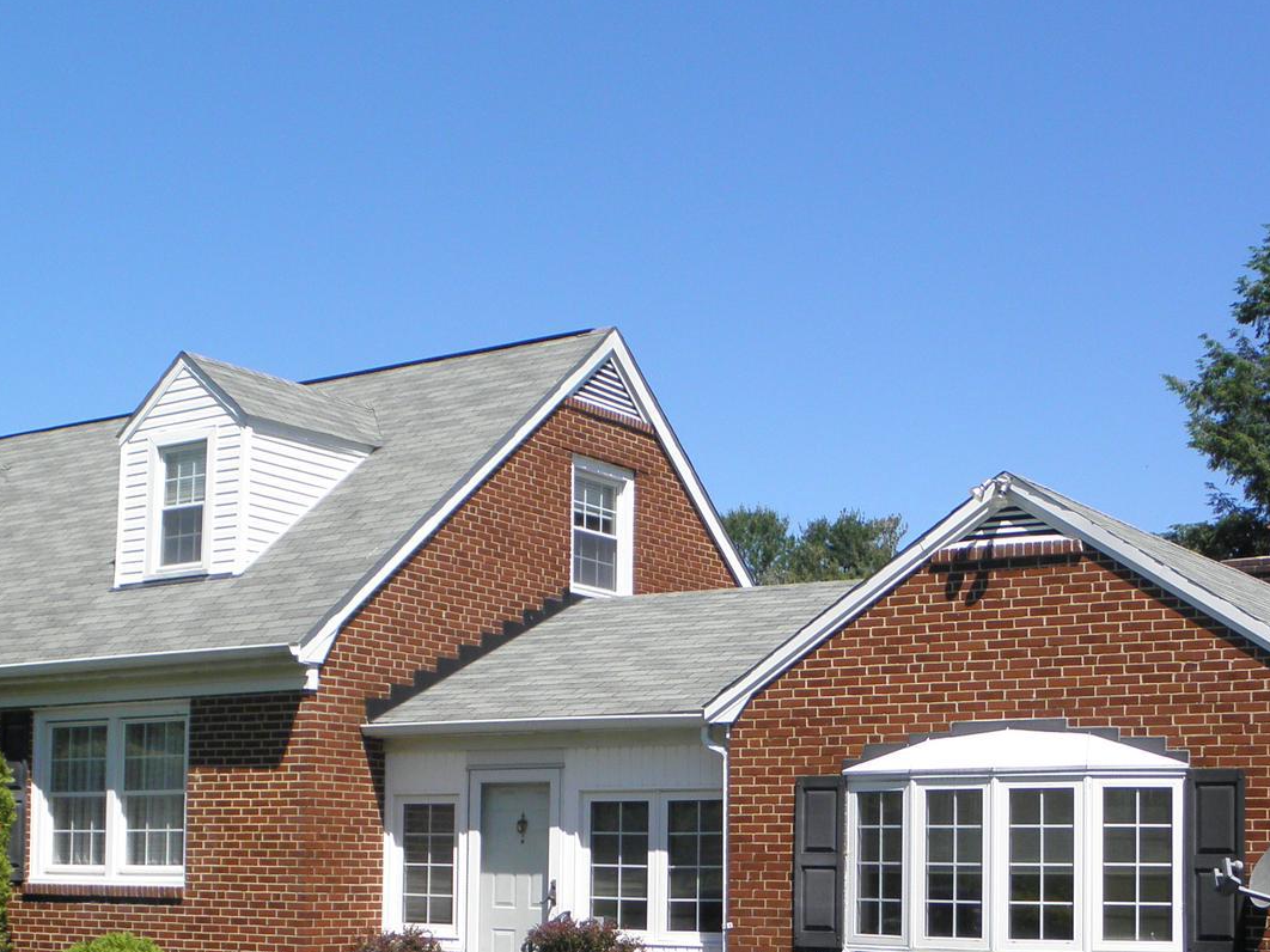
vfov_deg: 26.5
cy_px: 759
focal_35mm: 54
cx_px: 700
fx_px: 1981
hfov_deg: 35.5
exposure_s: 1/800
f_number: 3.5
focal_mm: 5
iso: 100
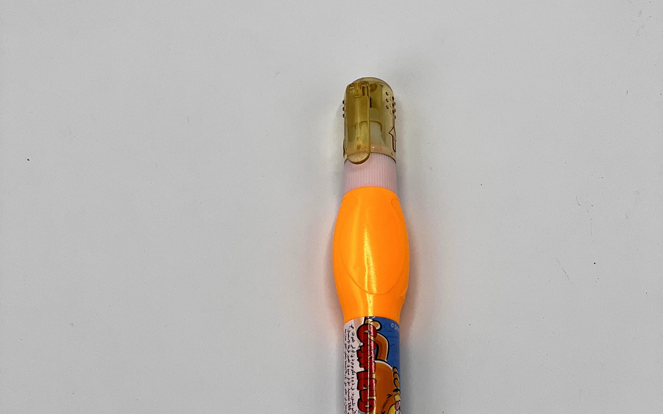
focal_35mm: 109
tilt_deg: -63.7
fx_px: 1970
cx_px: 331
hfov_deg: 19.1
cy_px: 152
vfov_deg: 12.0
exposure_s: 1/399
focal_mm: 9
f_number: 2.8
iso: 32
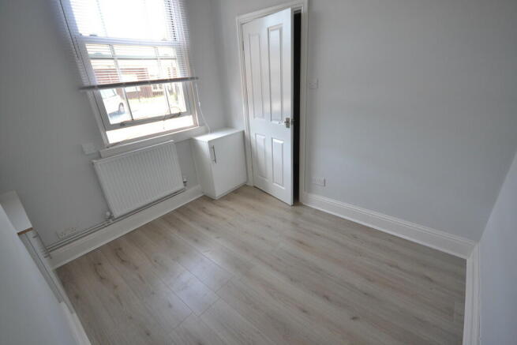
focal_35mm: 15
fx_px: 215
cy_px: 172
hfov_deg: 100.4
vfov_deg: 77.4
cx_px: 258
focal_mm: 10
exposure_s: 1/100
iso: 400
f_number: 5
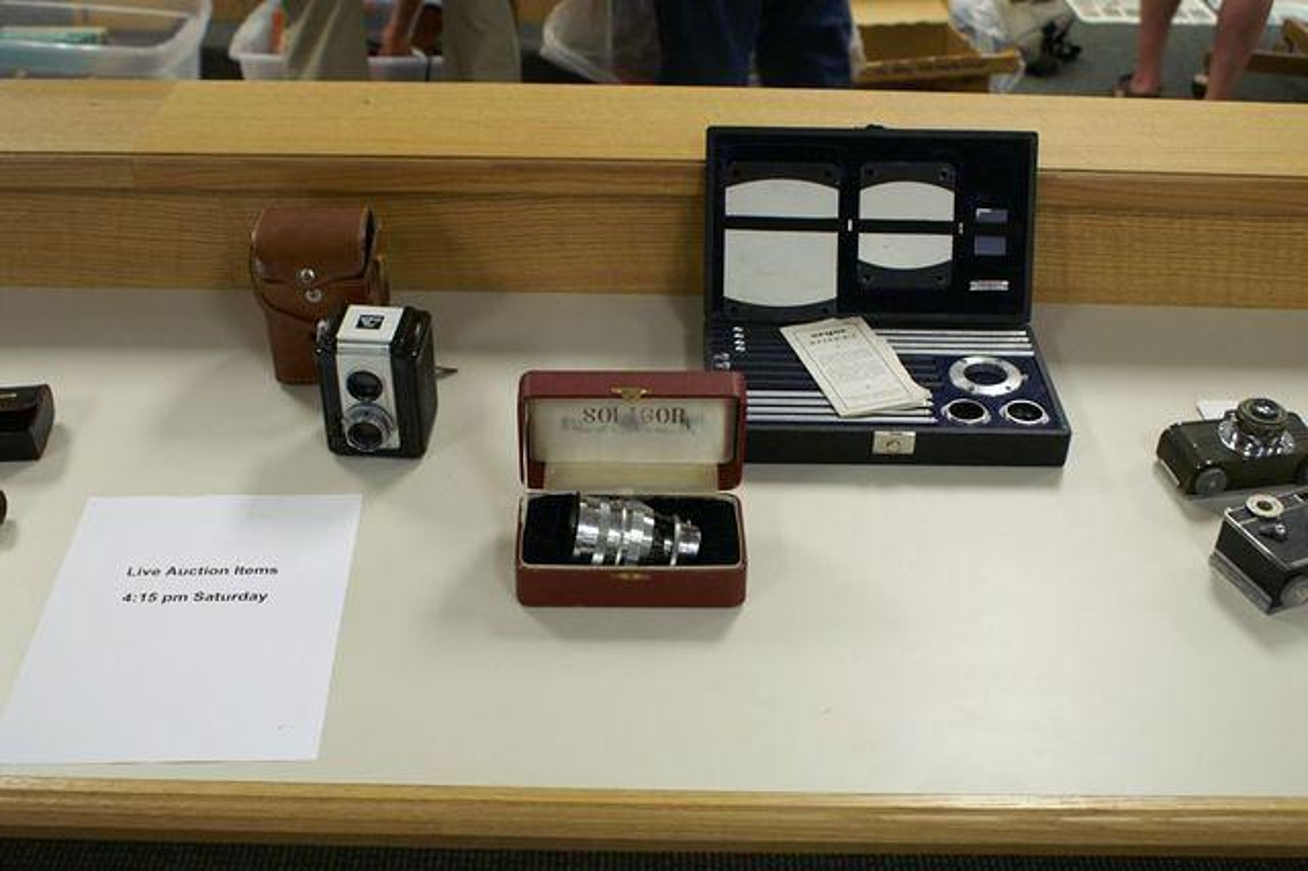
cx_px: 654
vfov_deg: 31.9
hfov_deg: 46.4
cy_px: 436
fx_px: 1525
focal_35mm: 42
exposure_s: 1/40
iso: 800
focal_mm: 28
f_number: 4.5
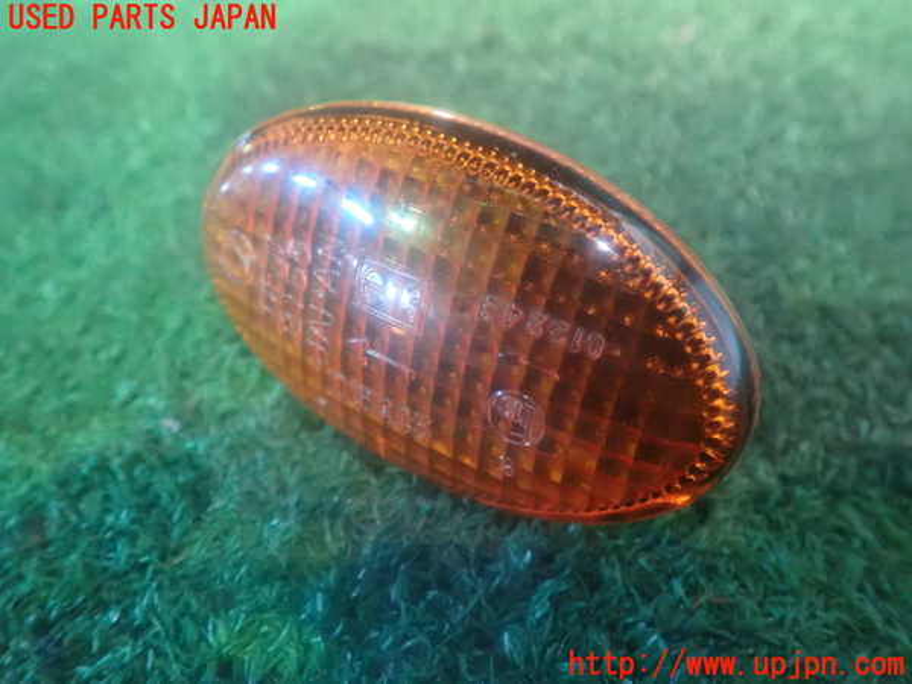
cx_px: 456
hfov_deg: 60.0
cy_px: 342
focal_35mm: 30
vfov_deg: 46.8
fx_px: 790
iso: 1600
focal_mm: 5.5
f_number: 2.3
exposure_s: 1/10
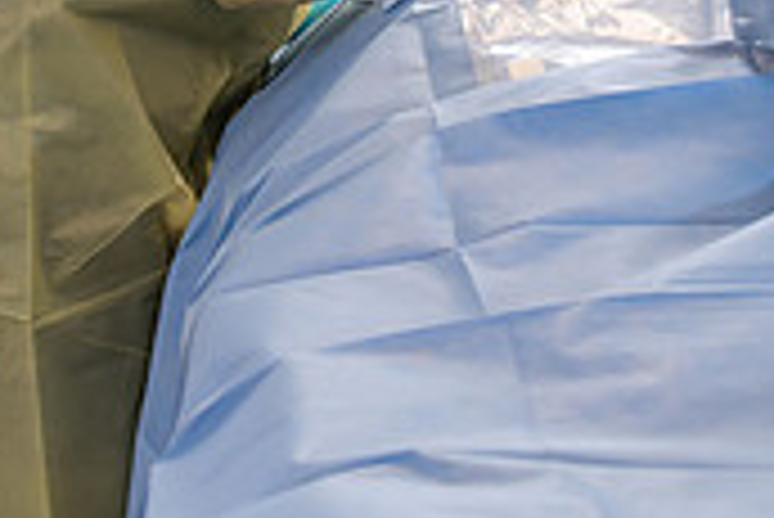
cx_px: 410
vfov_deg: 13.4
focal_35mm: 98
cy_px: -187
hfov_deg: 20.8
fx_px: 2109
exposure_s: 1/200
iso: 500
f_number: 3.5
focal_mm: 29
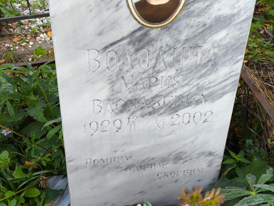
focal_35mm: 50
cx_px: 137
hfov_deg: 38.2
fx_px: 396
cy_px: 103
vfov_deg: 29.1
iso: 50
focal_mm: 4.71
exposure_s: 1/169
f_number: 1.7
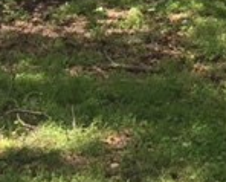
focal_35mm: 122
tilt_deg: -4.3
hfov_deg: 15.6
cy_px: -167
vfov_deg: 11.6
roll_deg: -0.9
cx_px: 194
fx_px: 818
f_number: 2.2
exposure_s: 1/449
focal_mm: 4.15
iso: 32
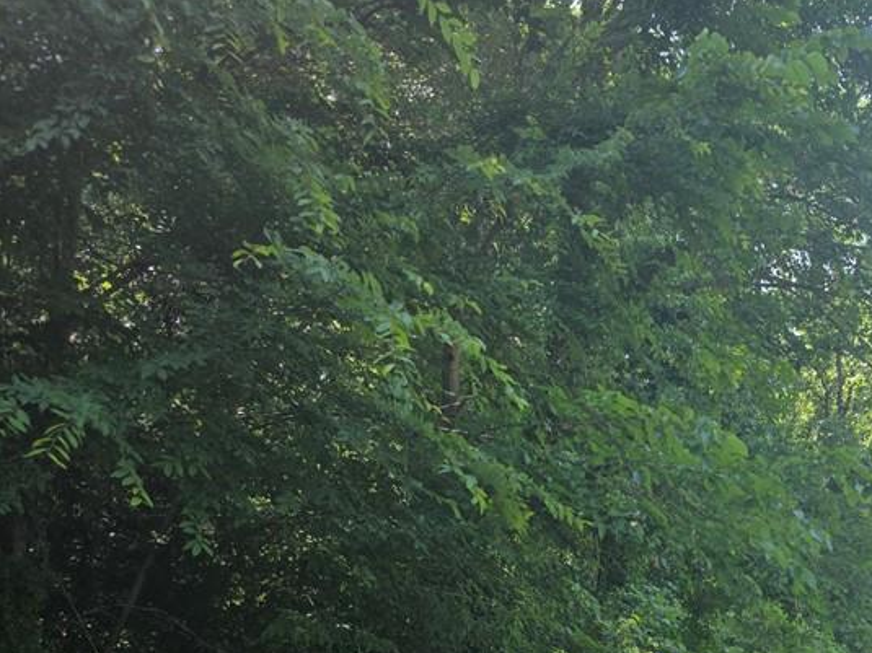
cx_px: 650
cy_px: 594
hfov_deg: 41.7
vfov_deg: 31.3
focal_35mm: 44
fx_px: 1108
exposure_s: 1/2128
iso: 80
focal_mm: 6.3
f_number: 1.7
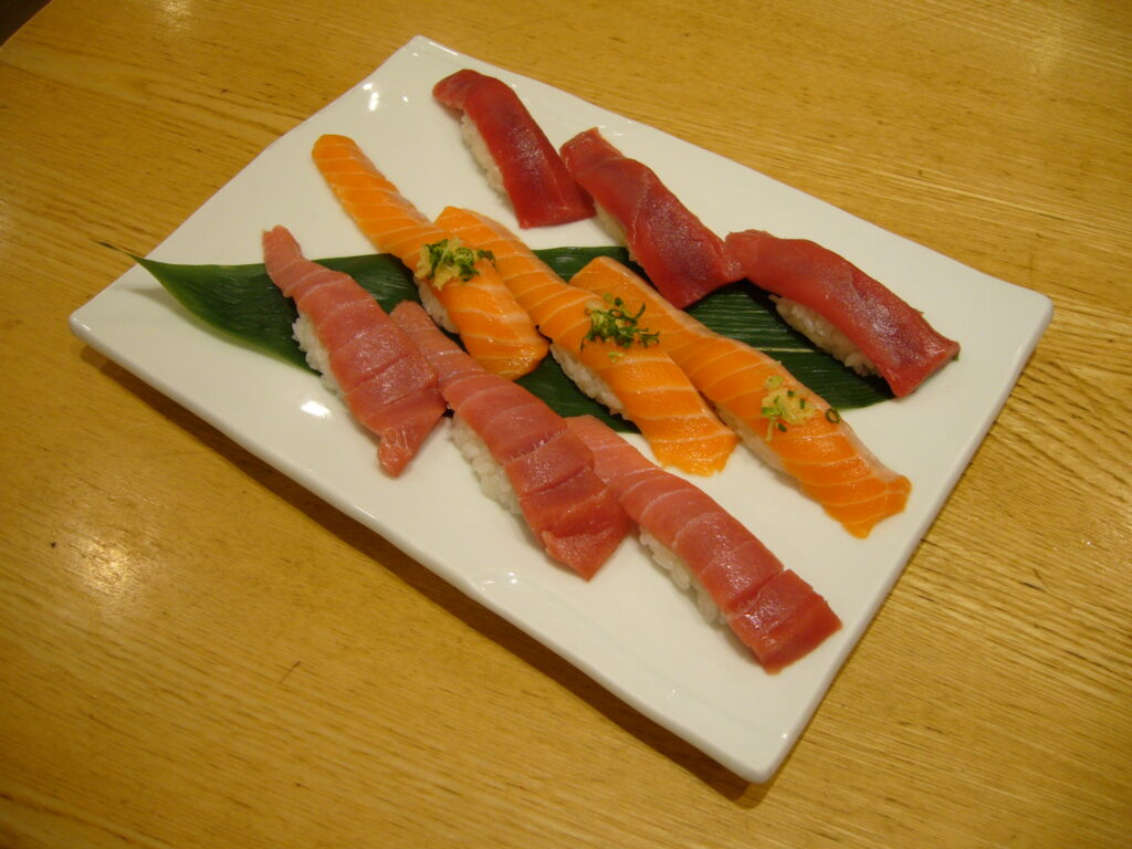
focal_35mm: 35
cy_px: 424
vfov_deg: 40.7
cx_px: 566
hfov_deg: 52.6
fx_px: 1145
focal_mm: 5.8
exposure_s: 1/40
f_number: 2.8
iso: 100
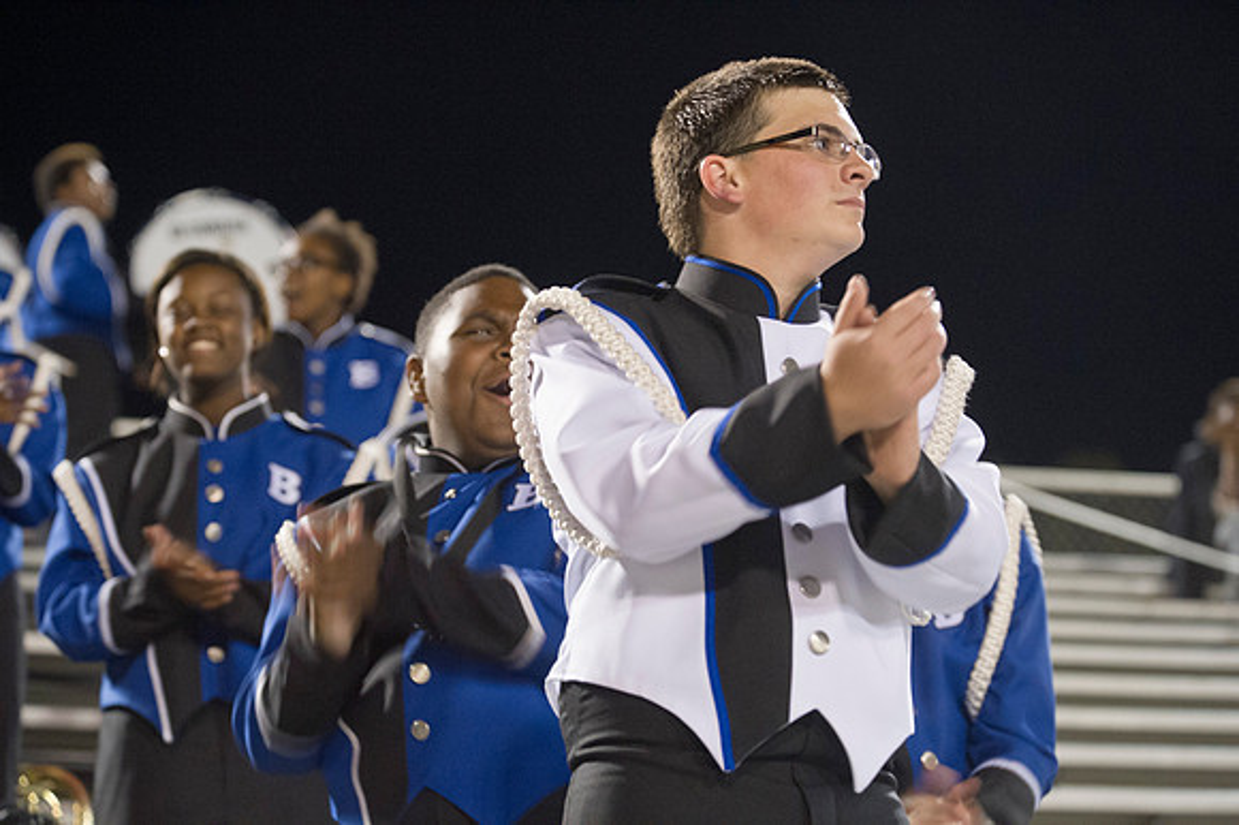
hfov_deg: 17.7
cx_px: 620
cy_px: 412
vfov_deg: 11.8
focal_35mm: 116
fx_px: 3990
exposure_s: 1/80
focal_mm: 116
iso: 4000
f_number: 4
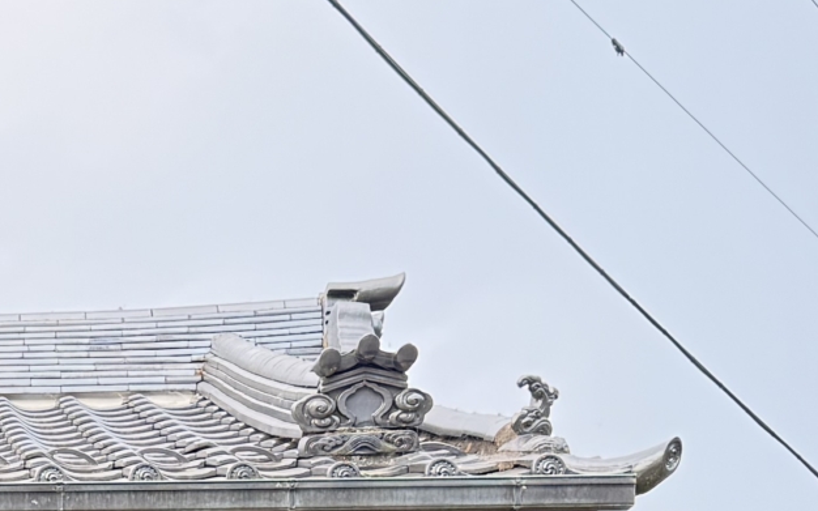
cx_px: -239
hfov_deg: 18.6
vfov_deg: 12.0
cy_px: 751
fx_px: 2318
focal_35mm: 104
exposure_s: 1/308
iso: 100
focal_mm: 6.76
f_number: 1.78
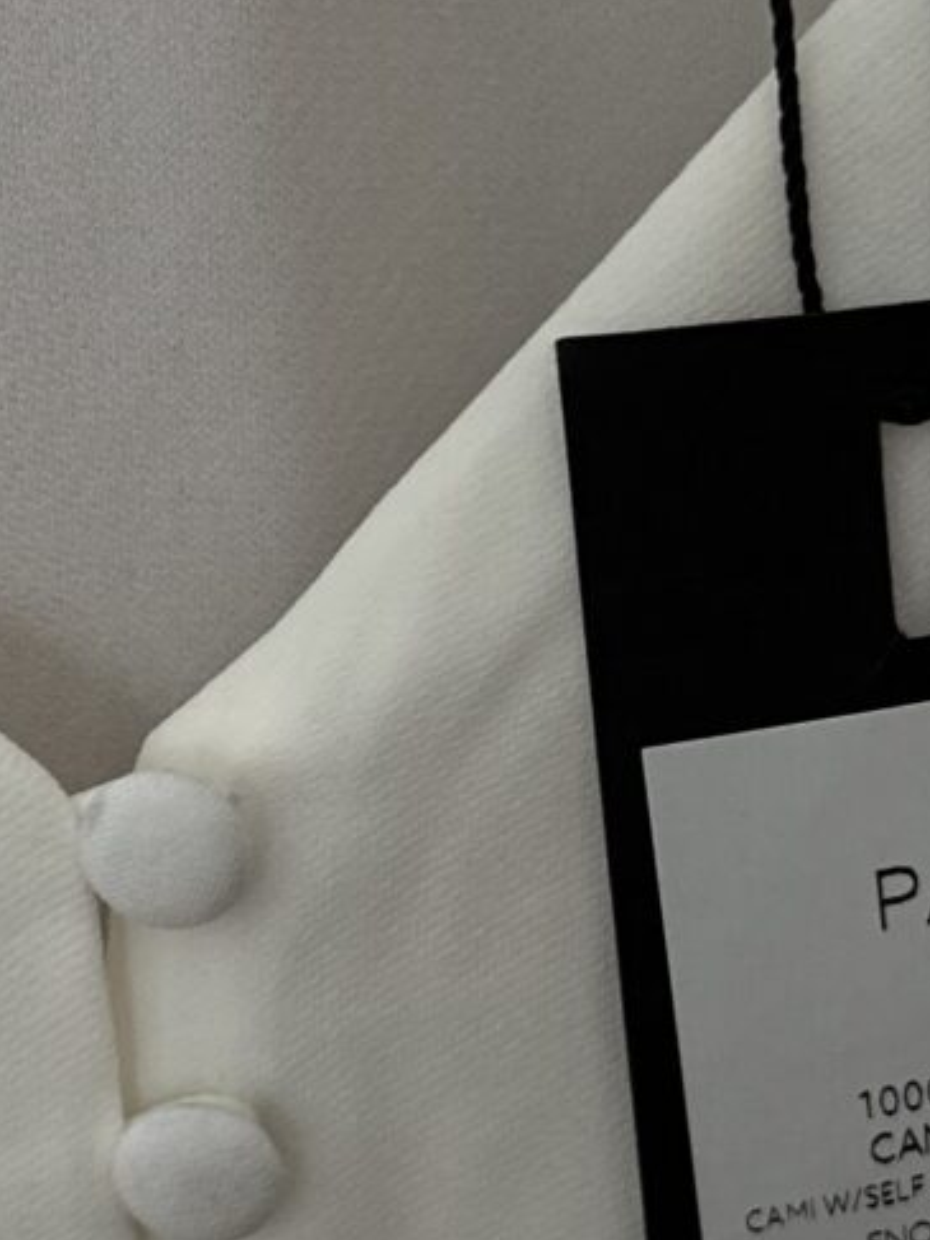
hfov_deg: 14.6
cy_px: 512
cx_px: 377
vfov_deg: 19.4
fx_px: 3620
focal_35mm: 101
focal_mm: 6.86
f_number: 1.78
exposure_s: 1/60
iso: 250
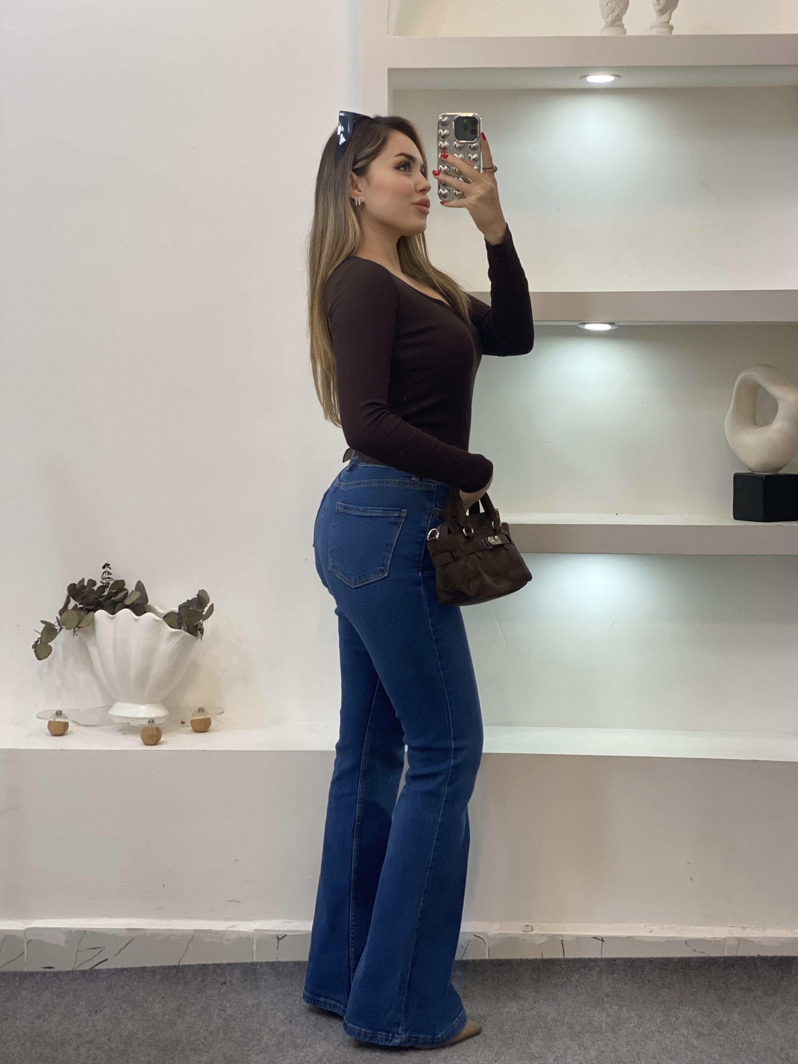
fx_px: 1598
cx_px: 399
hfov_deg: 28.0
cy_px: 532
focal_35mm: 52
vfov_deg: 36.8
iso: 80
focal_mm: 6
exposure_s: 1/100
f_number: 2
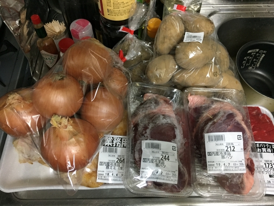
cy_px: 103
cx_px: 137
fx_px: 230
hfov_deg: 61.7
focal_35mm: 29
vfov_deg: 48.2
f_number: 2.2
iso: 200
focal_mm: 4.15
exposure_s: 1/30
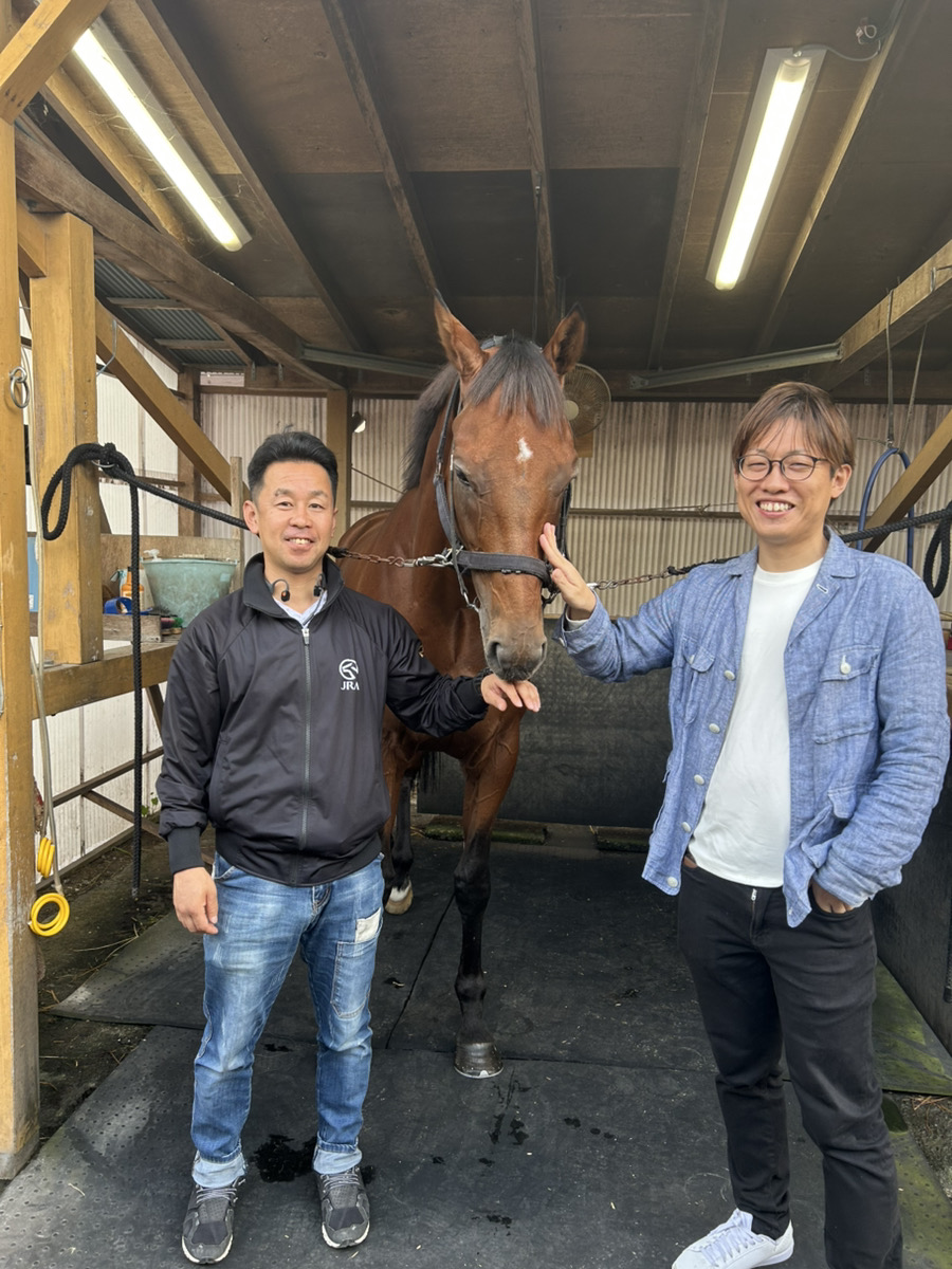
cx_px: 476
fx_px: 953
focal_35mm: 26
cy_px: 634
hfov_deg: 53.1
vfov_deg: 67.3
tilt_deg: -5.4
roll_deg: -0.9
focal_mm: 5.7
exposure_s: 1/121
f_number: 1.5
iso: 50
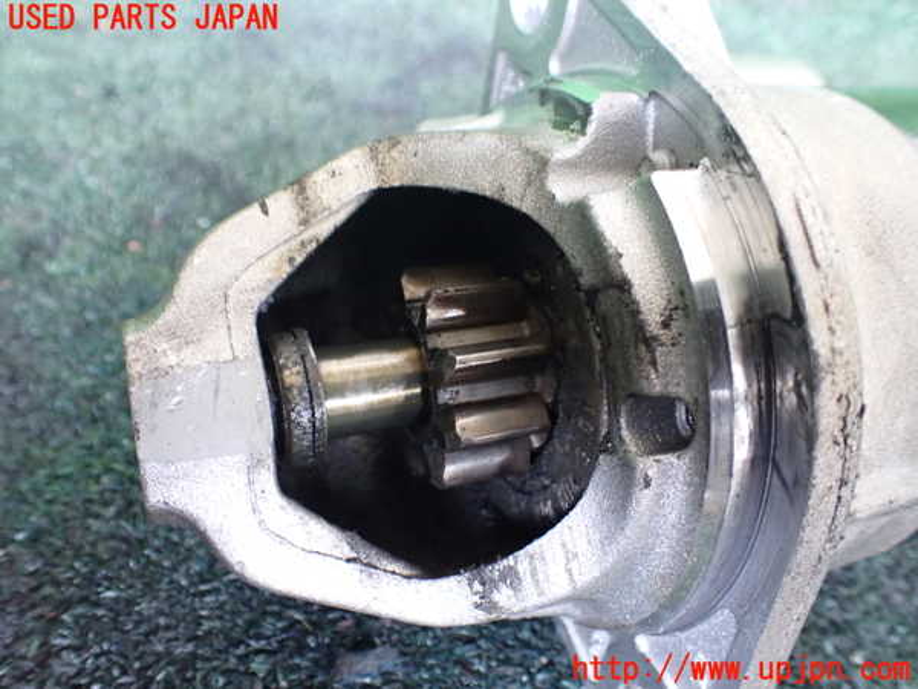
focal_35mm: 30
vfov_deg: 46.8
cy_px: 344
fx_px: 796
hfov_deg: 60.0
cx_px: 459
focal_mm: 5.4
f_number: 2.3
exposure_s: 1/50
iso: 800
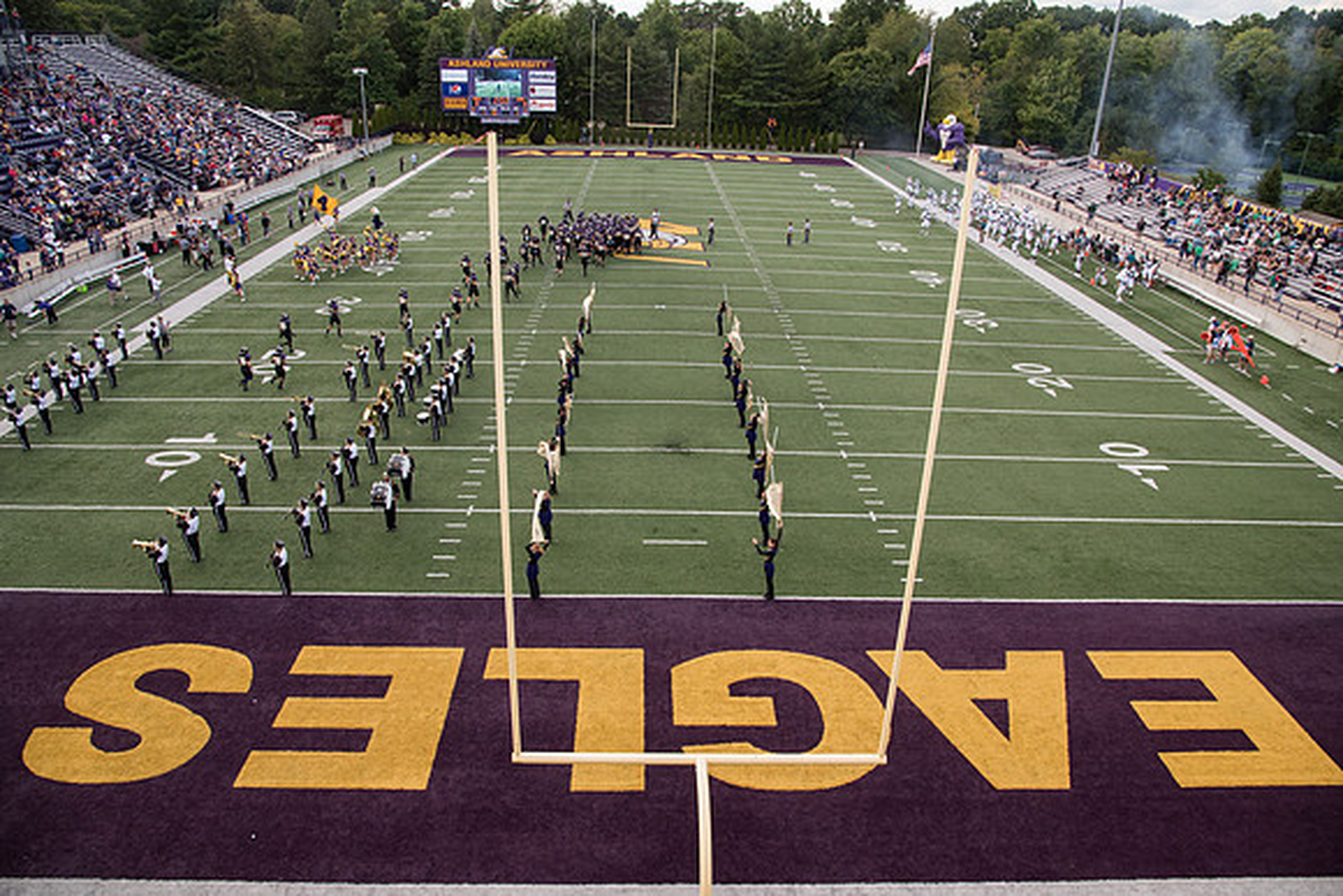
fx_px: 896
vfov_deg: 53.2
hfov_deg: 73.7
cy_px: 448
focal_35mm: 24
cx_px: 672
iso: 640
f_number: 6.3
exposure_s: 1/640
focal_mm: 24
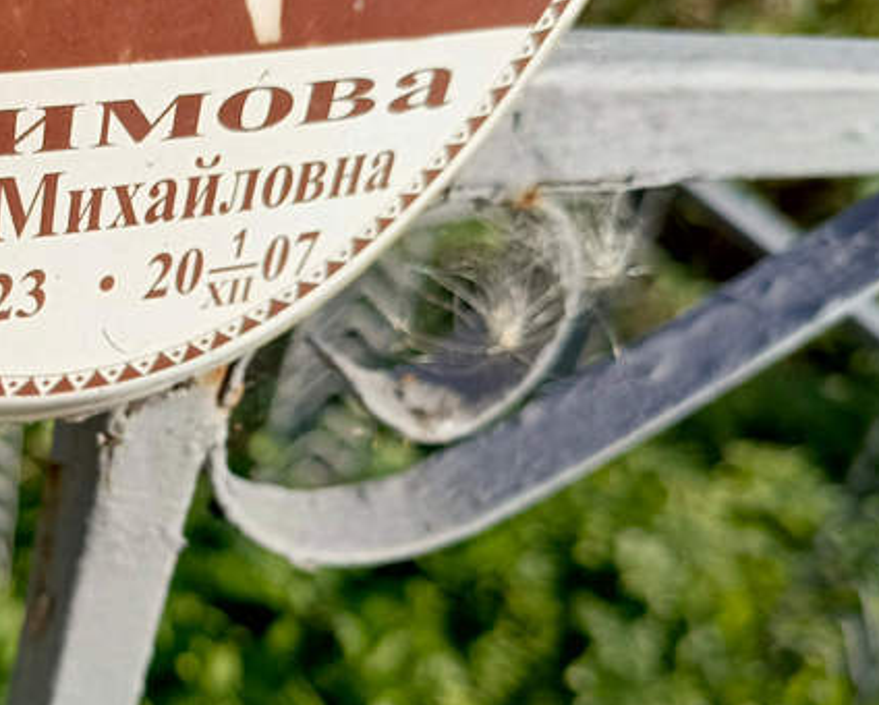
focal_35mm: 46
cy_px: 390
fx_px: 1198
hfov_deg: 37.7
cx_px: 95
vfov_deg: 32.8
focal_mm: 4.76
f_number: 1.69
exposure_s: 1/1323
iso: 116
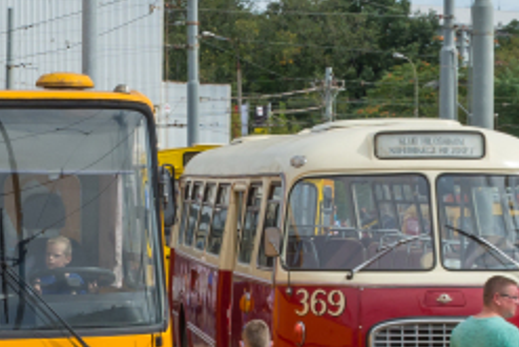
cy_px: 88
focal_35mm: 131
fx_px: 1890
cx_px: -162
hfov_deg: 14.9
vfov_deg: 10.5
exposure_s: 1/320
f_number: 8
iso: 100
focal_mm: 18
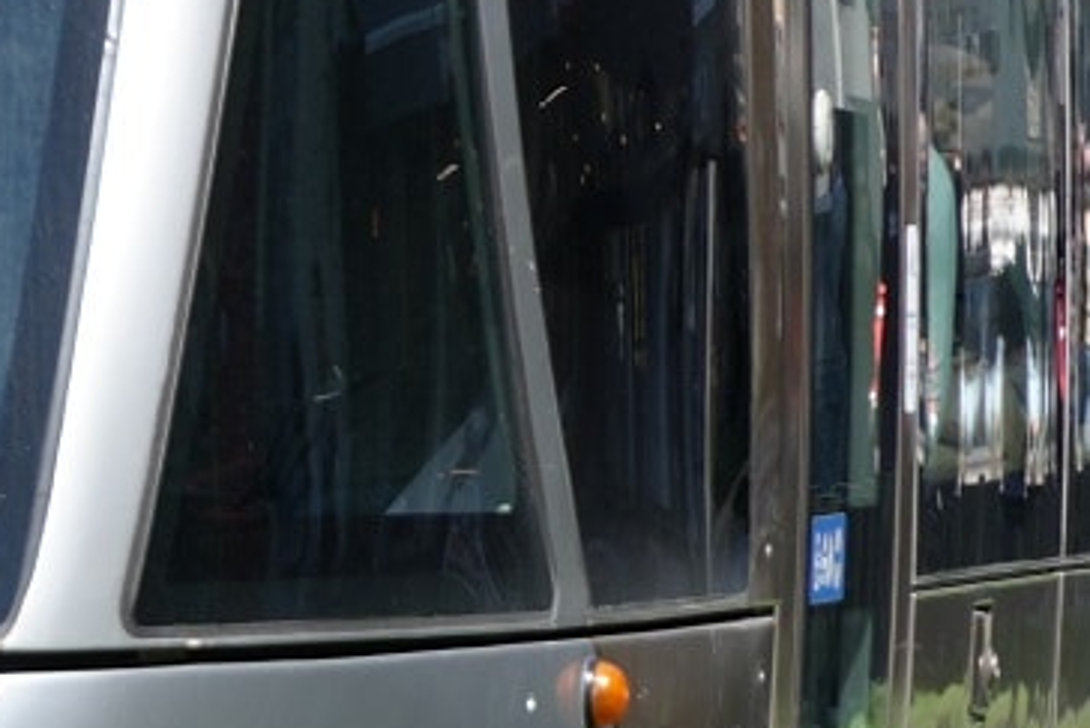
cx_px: -785
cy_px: -202
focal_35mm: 1112
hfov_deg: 1.9
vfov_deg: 1.2
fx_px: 33673
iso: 100
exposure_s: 1/250
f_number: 5.6
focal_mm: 135
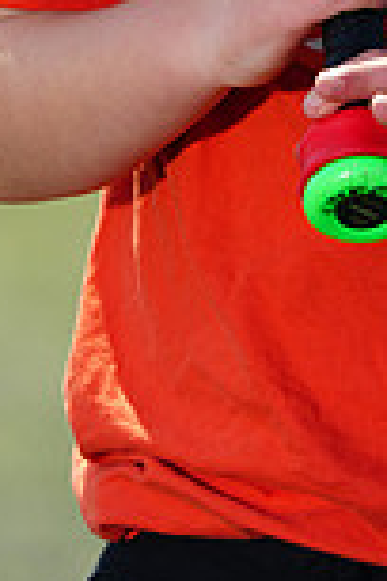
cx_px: 499
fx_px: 12254
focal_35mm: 760
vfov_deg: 2.7
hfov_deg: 1.8
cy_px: -361
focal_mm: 200
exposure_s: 1/250
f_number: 5
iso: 50
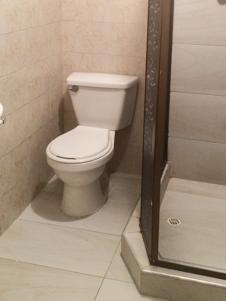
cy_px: 79
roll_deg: -0.7
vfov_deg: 40.2
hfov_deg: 31.4
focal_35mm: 46
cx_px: 136
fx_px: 401
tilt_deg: -13.9
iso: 125
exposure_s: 1/30
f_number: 2.2
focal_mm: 4.15
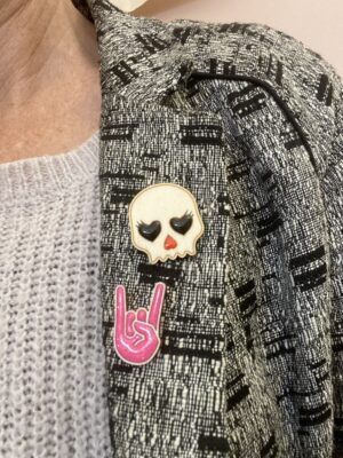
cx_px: 172
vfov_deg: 60.0
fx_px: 396
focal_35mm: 30
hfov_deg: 46.8
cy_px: 229
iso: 160
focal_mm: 2.71
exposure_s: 1/50
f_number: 2.2
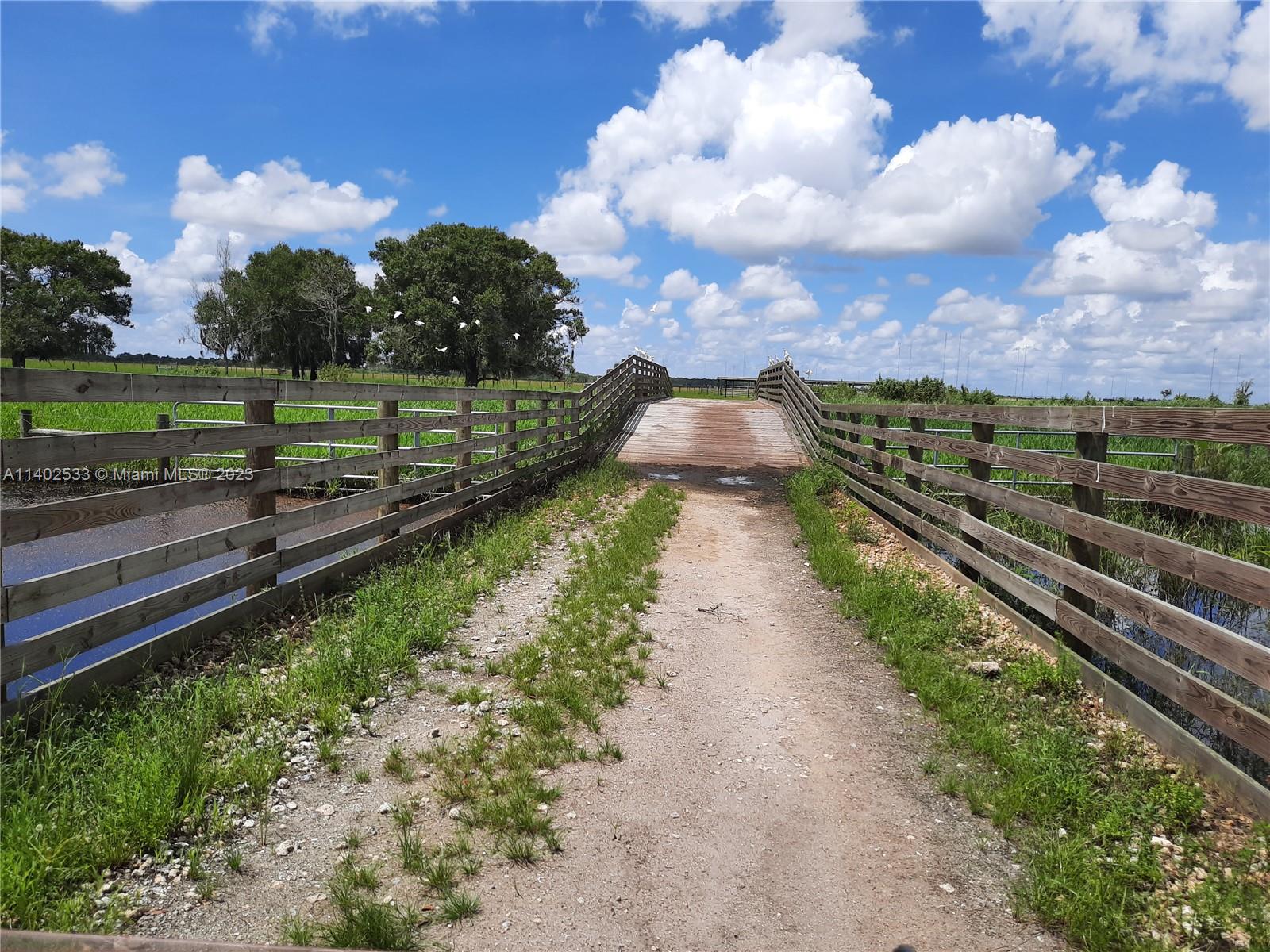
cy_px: 476
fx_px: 917
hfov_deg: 69.4
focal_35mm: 25
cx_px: 635
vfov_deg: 54.9
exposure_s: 1/1414
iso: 32
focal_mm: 4.6
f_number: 2
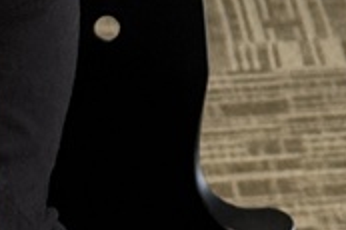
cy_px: -234
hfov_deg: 6.8
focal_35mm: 296
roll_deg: -0.4
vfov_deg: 4.6
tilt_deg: -14.7
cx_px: 556
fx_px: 2842
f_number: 1.78
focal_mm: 6.76
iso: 250
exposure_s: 1/40
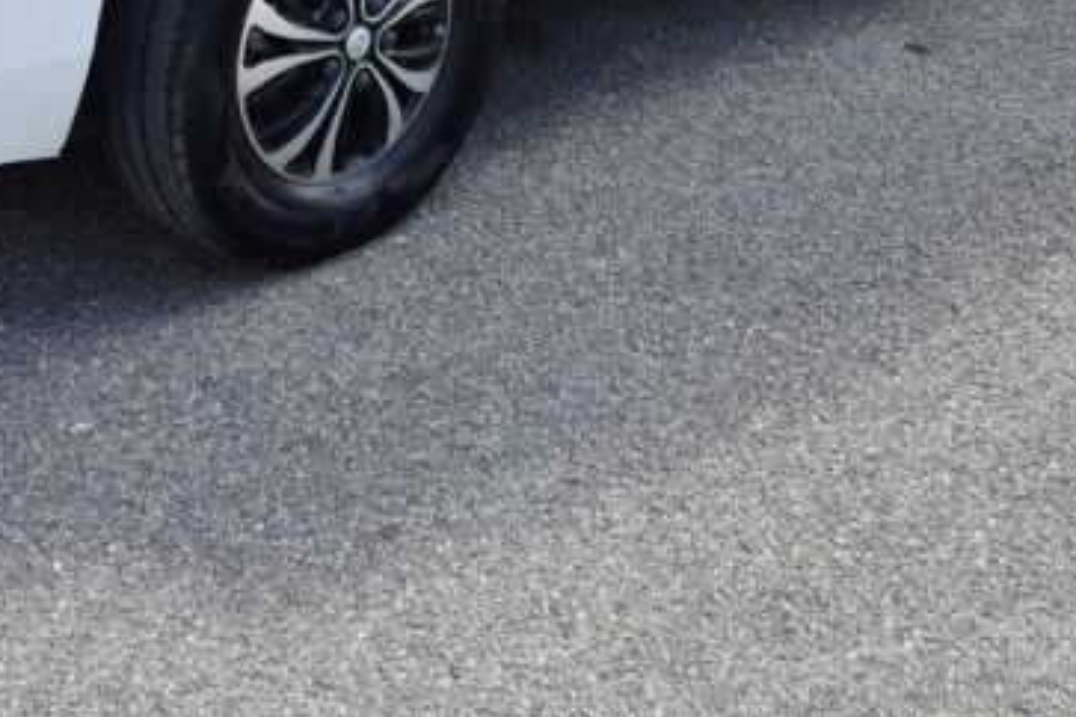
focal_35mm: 79
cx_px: 525
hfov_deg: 25.7
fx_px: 2361
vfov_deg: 14.8
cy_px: -613
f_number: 1.8
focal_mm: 5.4
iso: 25
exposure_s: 1/1667
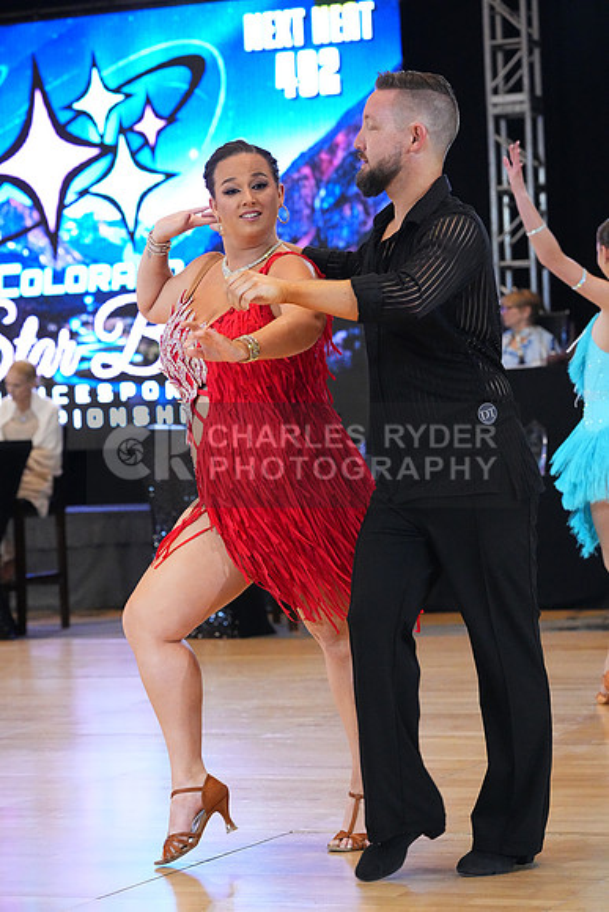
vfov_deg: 21.0
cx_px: 304
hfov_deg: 14.1
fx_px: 2460
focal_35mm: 97
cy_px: 456
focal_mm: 97
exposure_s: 1/400
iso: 12800
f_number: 5
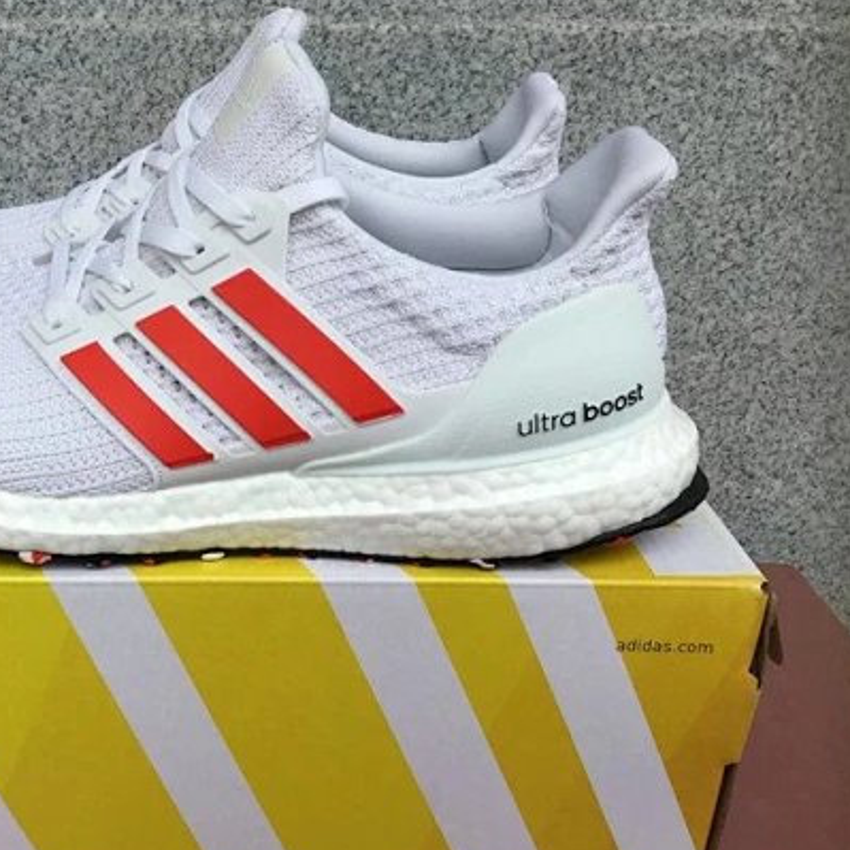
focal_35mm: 44
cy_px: 398
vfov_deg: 38.3
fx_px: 1222
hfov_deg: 37.1
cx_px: 179
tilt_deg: -24.6
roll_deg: +0.1
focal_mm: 3.3
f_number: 2.4
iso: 25
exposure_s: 1/243
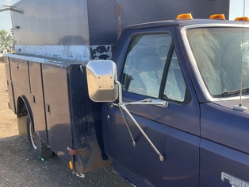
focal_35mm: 37
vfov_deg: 38.6
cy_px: 103
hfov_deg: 49.6
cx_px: 158
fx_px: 266
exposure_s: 1/419
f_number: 1.8
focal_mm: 3
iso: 25
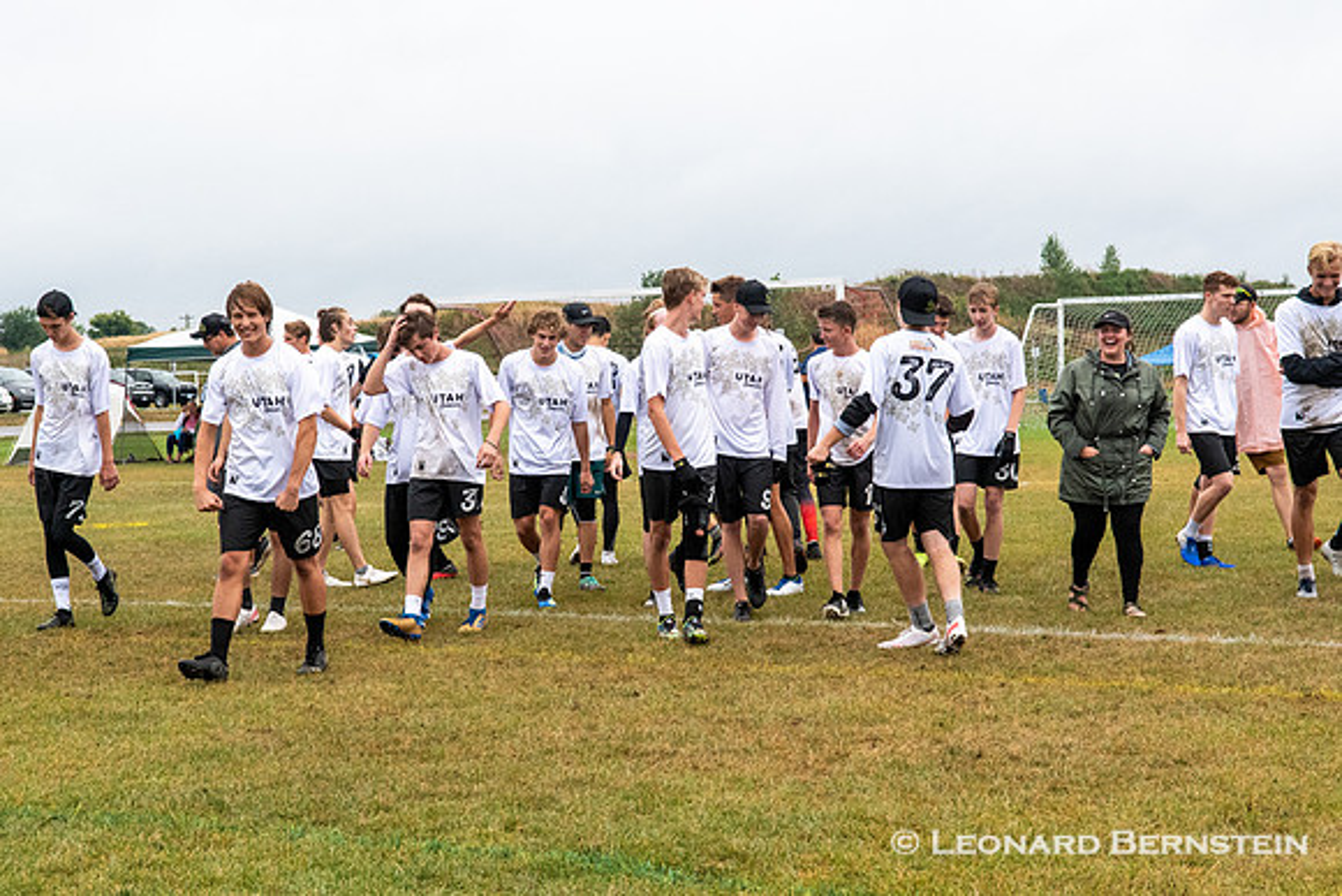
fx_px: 3197
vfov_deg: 15.9
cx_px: 644
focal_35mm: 86
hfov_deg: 23.7
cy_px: 435
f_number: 8
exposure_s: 1/2000
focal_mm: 55
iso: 1600
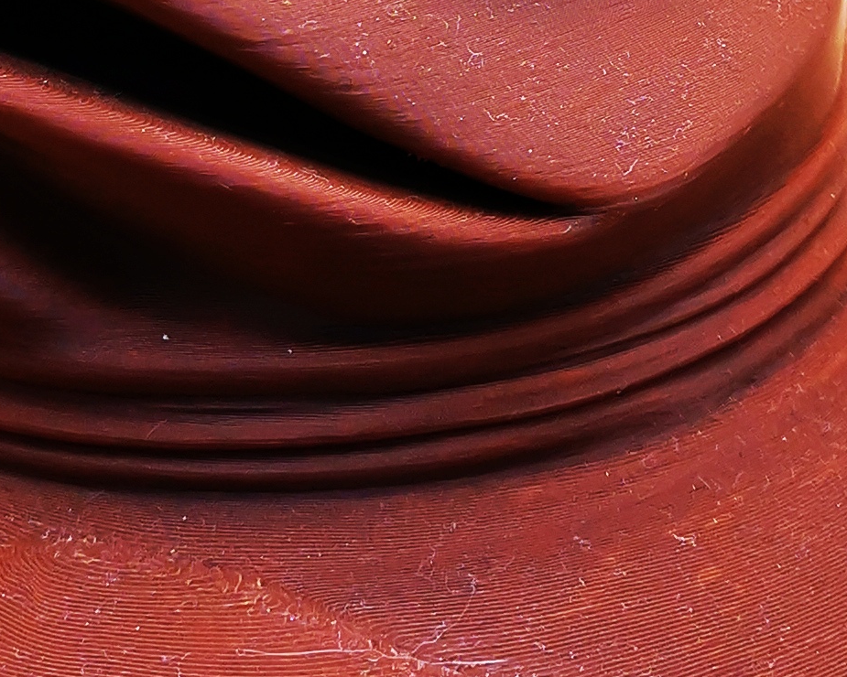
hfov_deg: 17.0
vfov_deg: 13.0
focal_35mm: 113
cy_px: -286
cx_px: 283
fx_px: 2833
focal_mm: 4.75
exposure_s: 1/210
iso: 50
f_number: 1.8
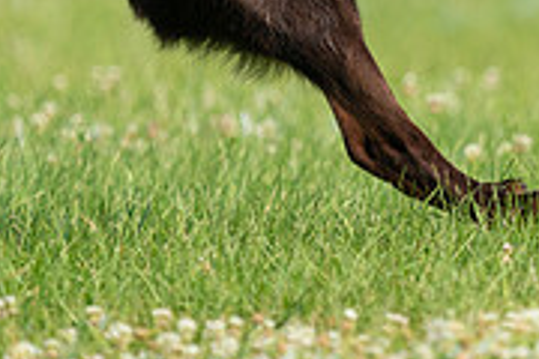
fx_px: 20885
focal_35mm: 1395
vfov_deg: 1.0
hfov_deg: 1.5
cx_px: 605
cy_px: -97
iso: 1250
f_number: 6.3
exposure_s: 1/4000
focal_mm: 433
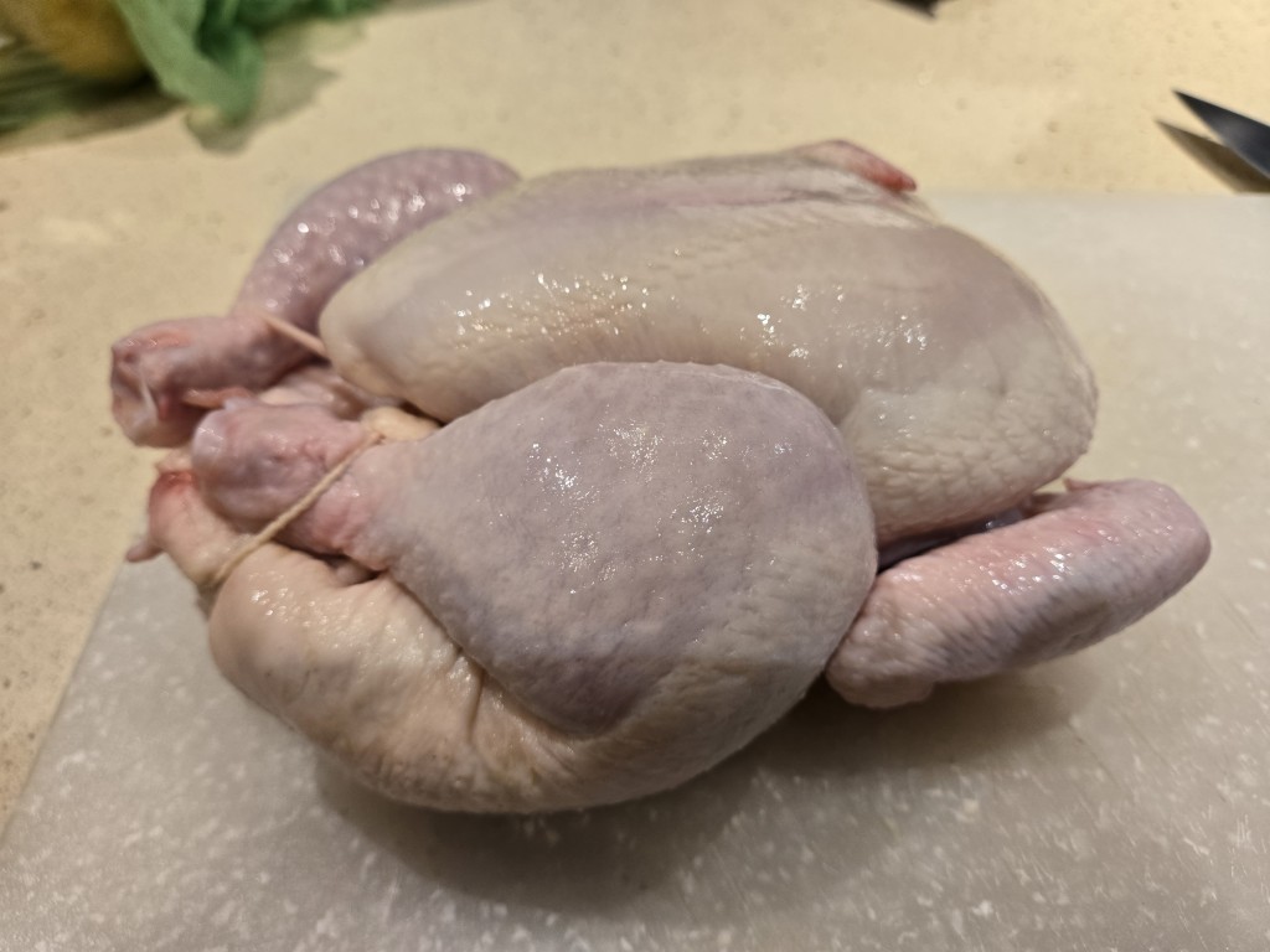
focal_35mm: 23
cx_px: 635
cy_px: 476
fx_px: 844
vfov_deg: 58.9
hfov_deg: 73.9
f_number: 1.8
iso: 160
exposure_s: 1/120
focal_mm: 5.4
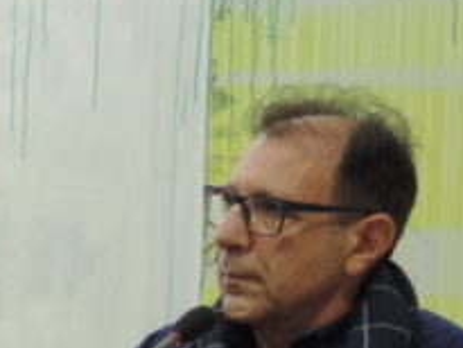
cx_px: -565
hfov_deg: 7.9
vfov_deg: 6.2
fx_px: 3145
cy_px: 565
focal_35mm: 235
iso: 400
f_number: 3.5
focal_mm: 8.3
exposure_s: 1/25
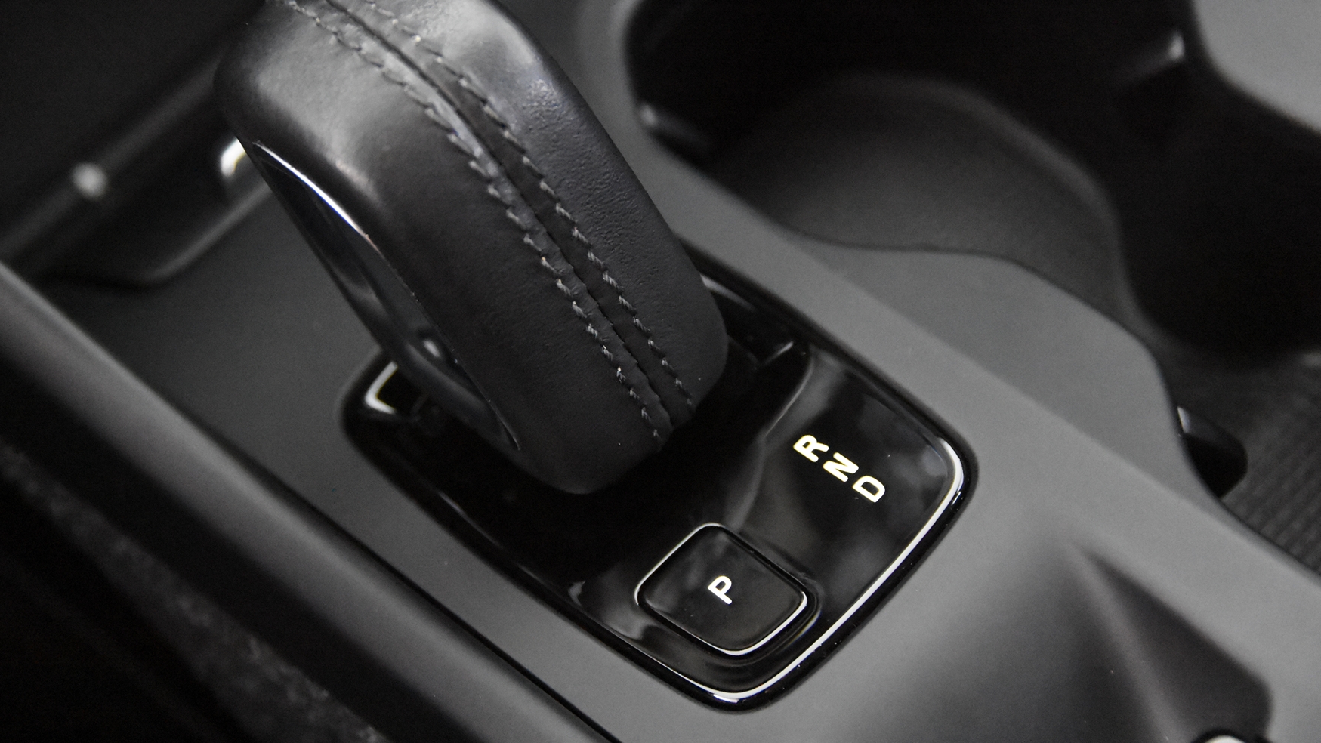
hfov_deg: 30.6
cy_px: 301
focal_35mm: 69
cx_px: 606
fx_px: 2417
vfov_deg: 17.5
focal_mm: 40
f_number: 3.5
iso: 12800
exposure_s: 1/40
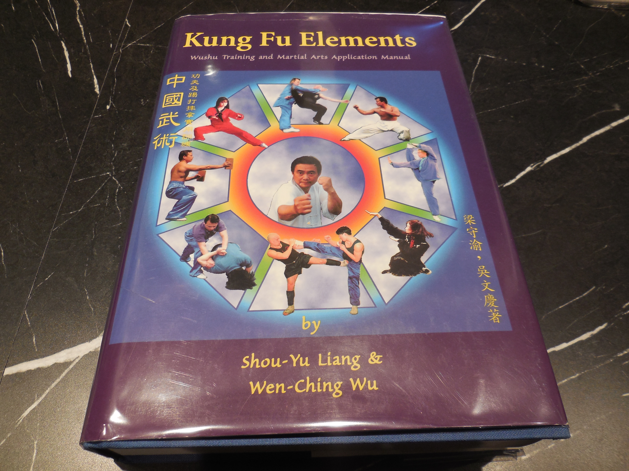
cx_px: 314
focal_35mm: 25
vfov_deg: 54.9
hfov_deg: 69.4
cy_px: 236
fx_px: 454
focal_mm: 4.5
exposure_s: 1/50
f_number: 3.1
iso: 125
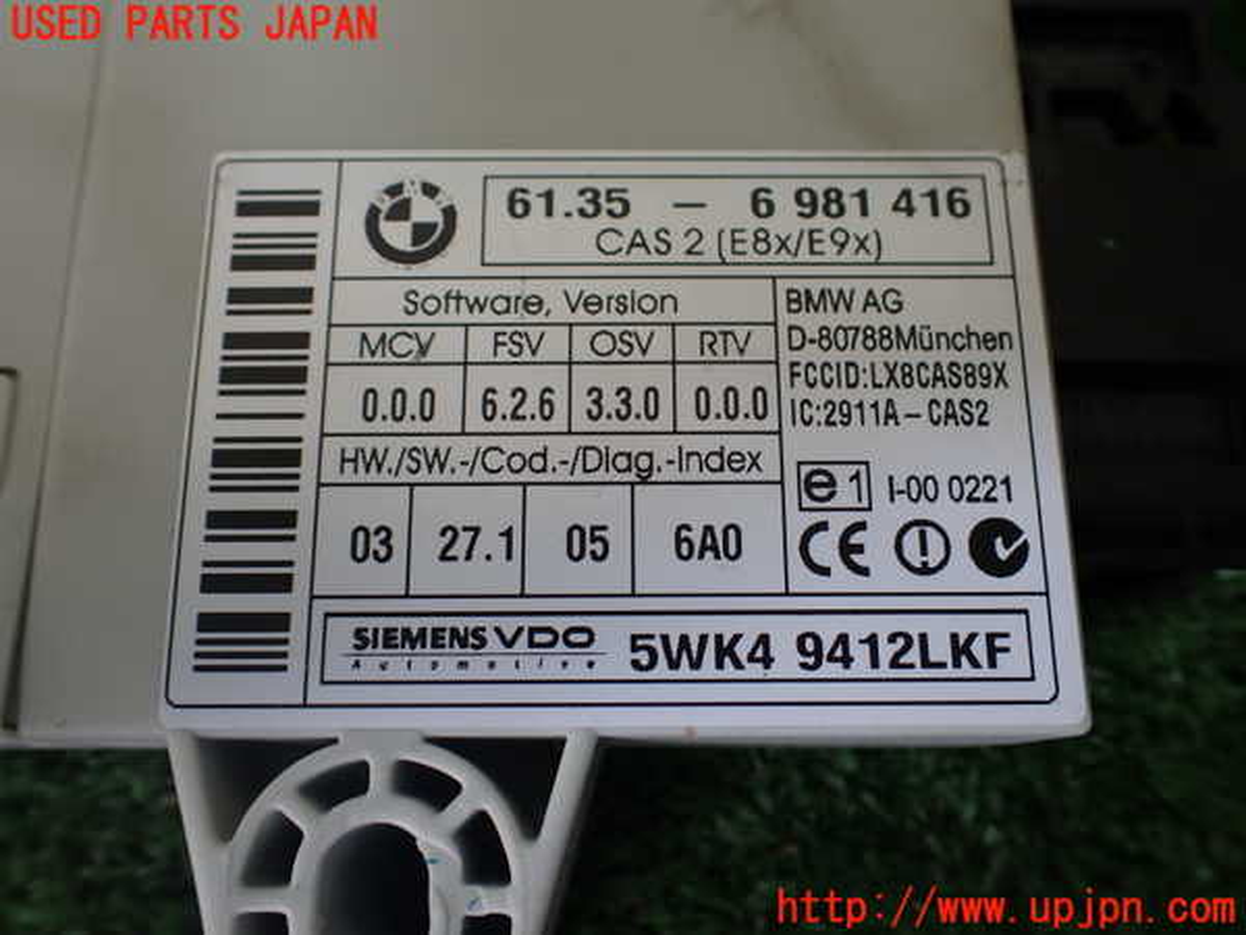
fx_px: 1080
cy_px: 468
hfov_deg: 60.0
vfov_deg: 46.8
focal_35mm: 30
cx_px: 623
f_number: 2.3
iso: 160
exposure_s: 1/125
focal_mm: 5.4
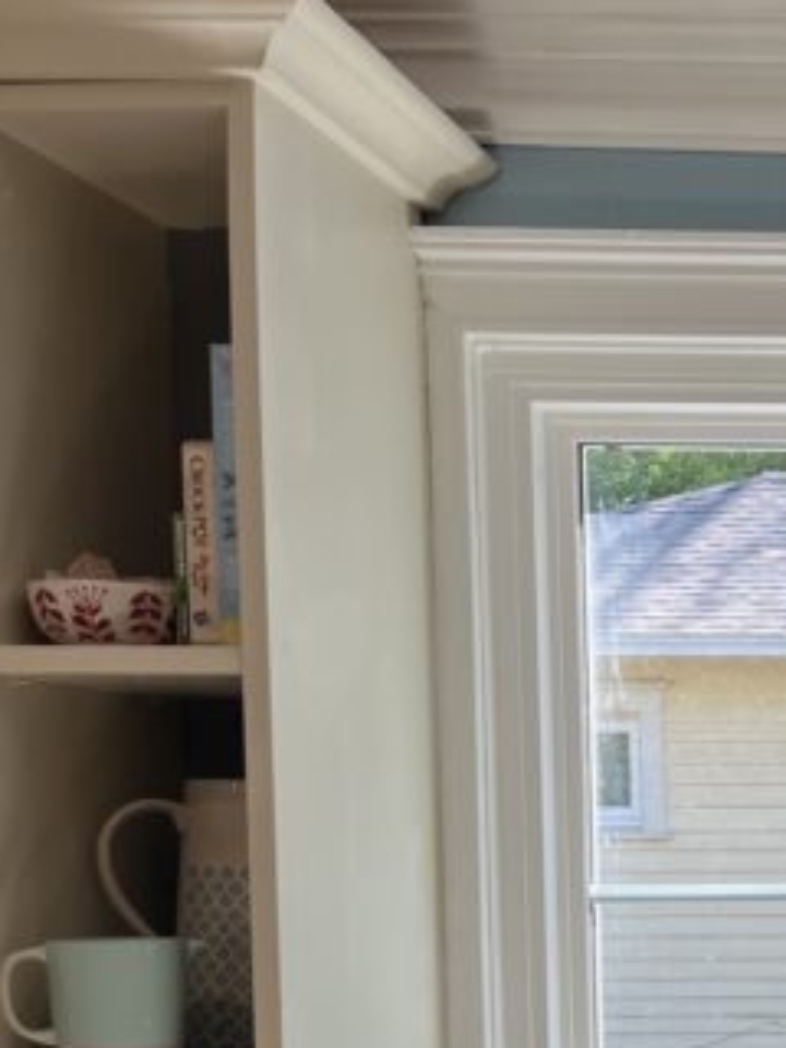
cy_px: 969
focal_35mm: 65
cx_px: 1251
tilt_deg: -1.5
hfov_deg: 19.1
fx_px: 1968
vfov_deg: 28.5
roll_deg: +0.5
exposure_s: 1/204
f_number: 1.6
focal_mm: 5.1
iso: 40
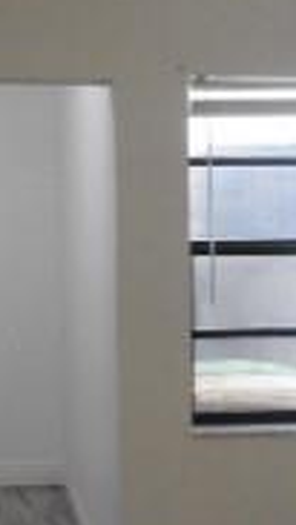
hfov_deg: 12.7
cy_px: 235
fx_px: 1325
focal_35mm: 95
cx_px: 89
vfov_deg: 22.4
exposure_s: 1/30
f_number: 3.7
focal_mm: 4.5
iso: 400
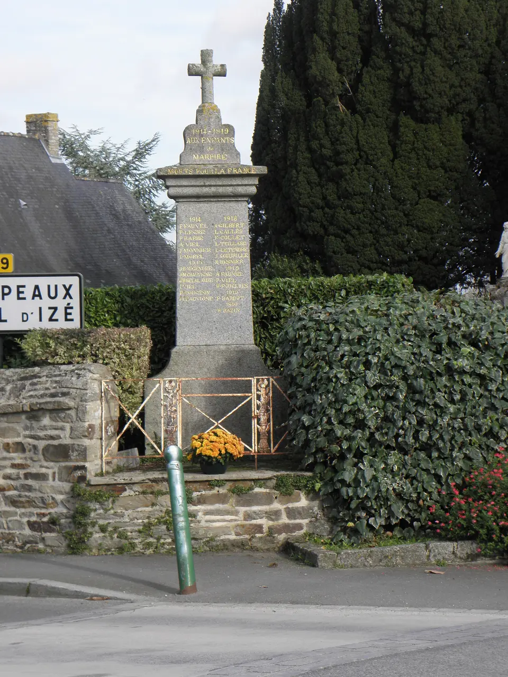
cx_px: 254
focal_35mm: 110
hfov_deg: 13.5
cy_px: 338
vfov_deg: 17.9
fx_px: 2152
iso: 64
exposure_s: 1/250
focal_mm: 19.73
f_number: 4.3
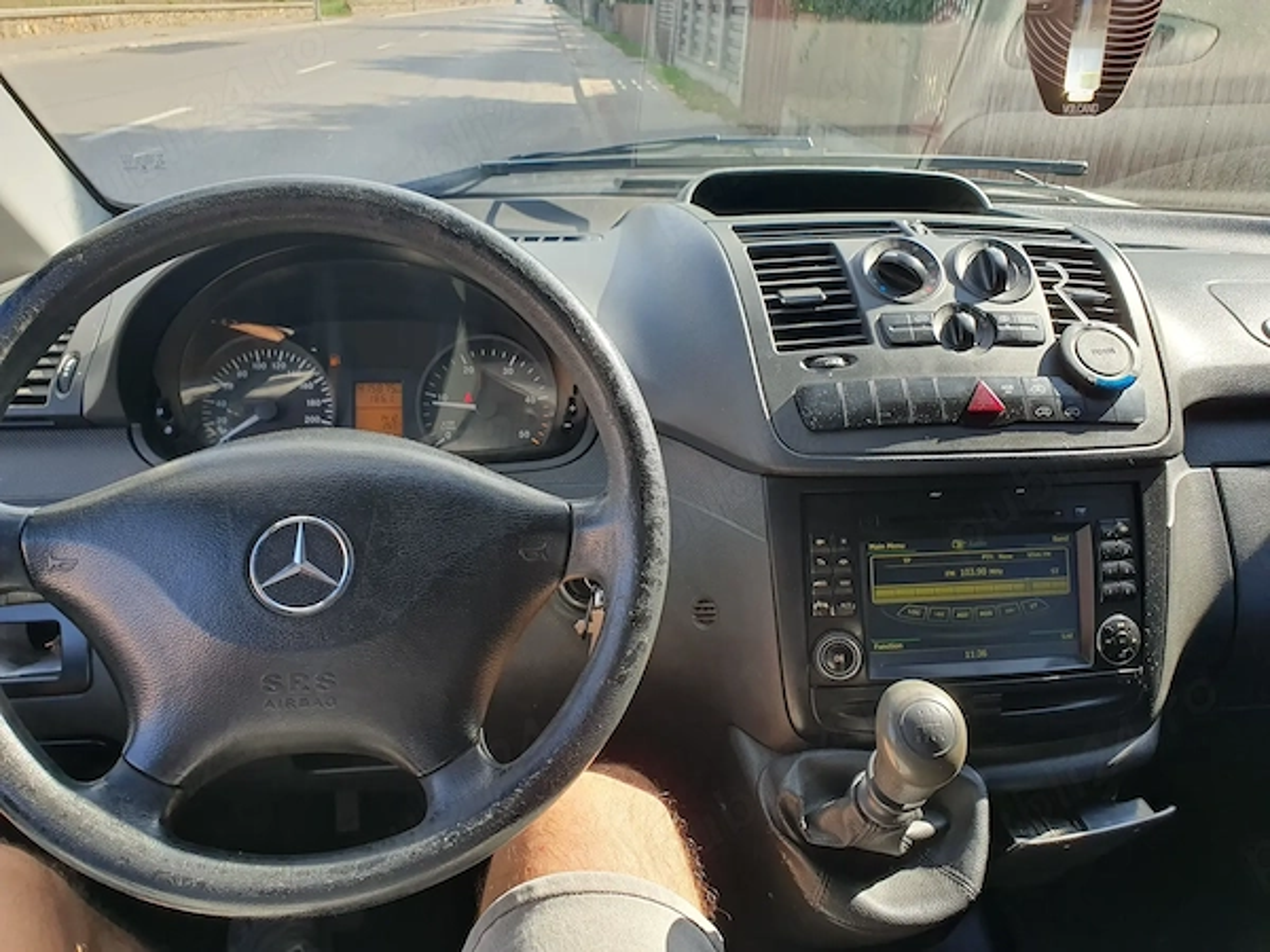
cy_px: 476
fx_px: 954
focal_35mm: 26
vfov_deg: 53.1
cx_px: 635
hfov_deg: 67.3
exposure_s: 1/205
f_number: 2.4
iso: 50
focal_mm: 4.32
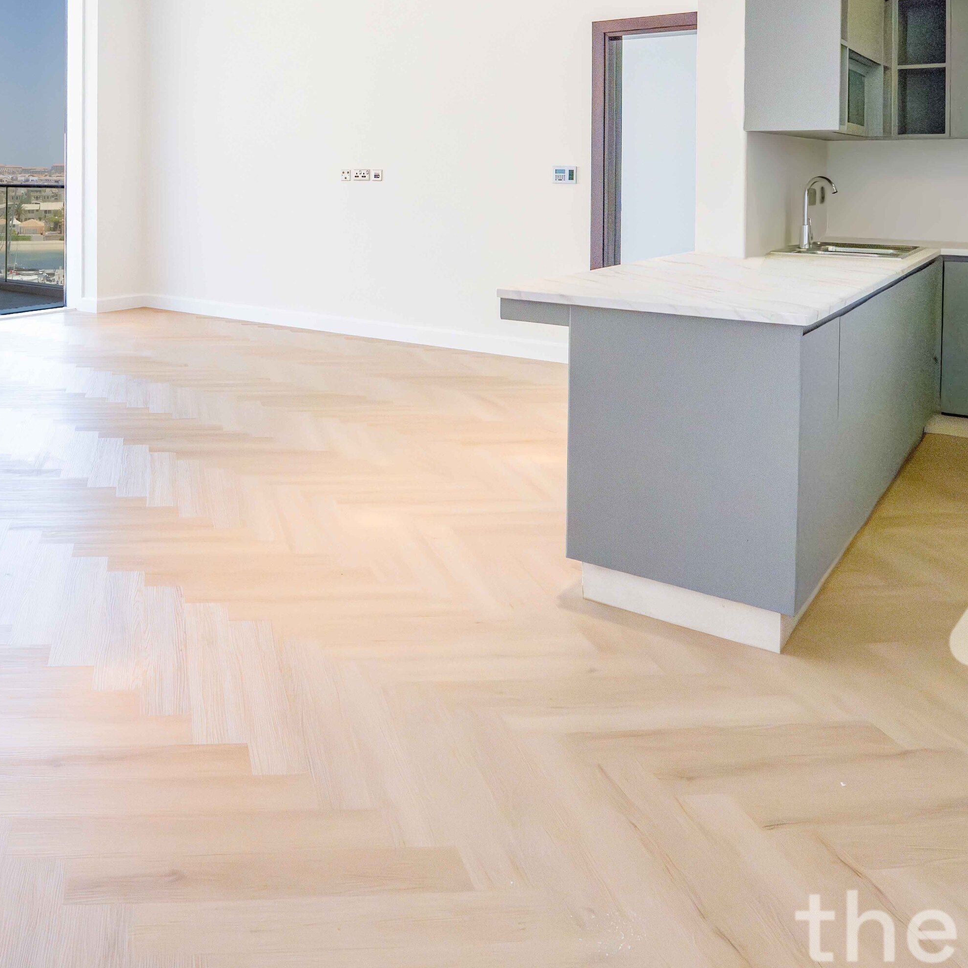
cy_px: 180
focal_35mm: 30
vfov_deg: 50.4
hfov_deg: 51.1
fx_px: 949
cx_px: 209
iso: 2500
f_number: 8
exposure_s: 1/400
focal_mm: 14
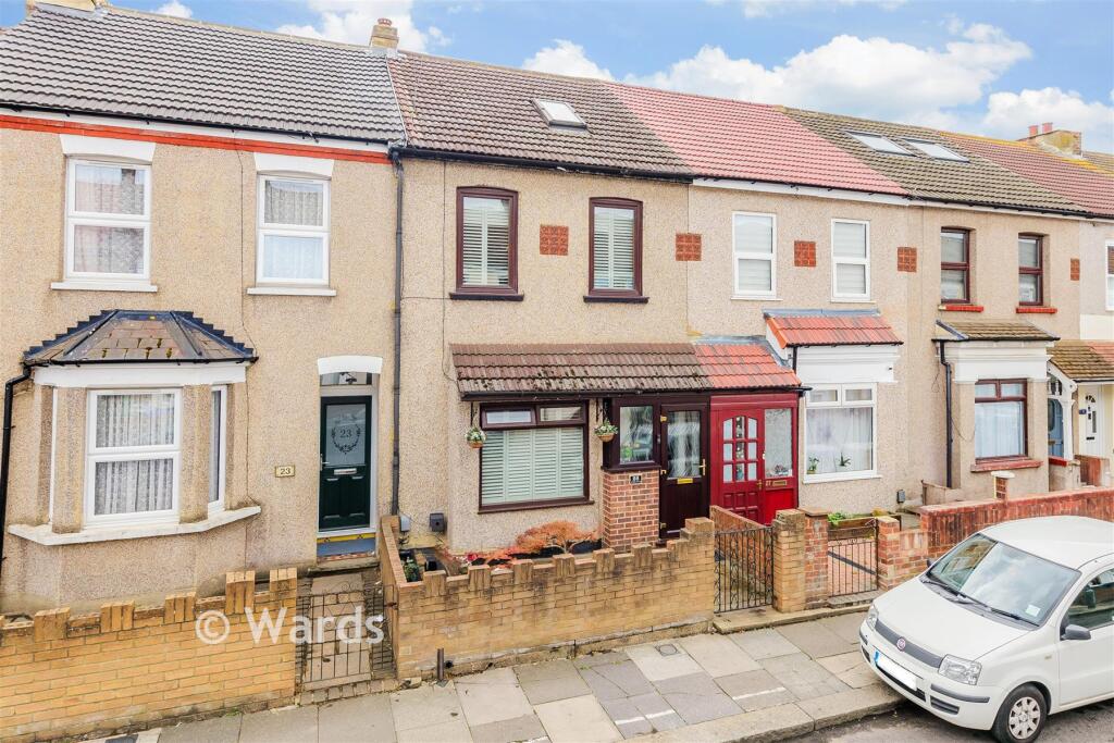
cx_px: 557
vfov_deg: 81.2
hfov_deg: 104.2
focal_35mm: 14
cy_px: 372
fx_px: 433
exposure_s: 1/125
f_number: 8
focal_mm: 14
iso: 100
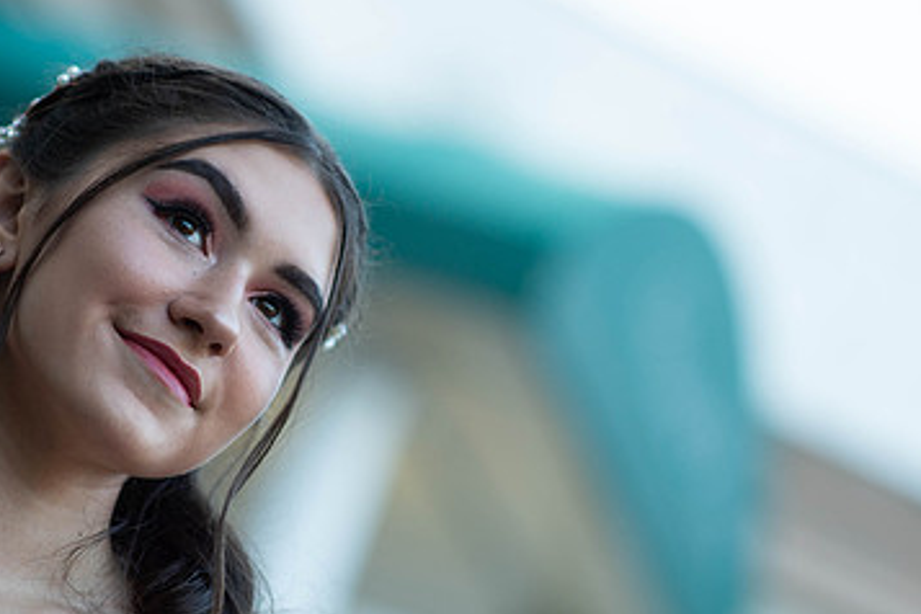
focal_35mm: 138
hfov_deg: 14.8
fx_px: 3530
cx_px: 315
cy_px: 451
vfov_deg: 9.9
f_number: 2
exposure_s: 1/640
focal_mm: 85
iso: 250
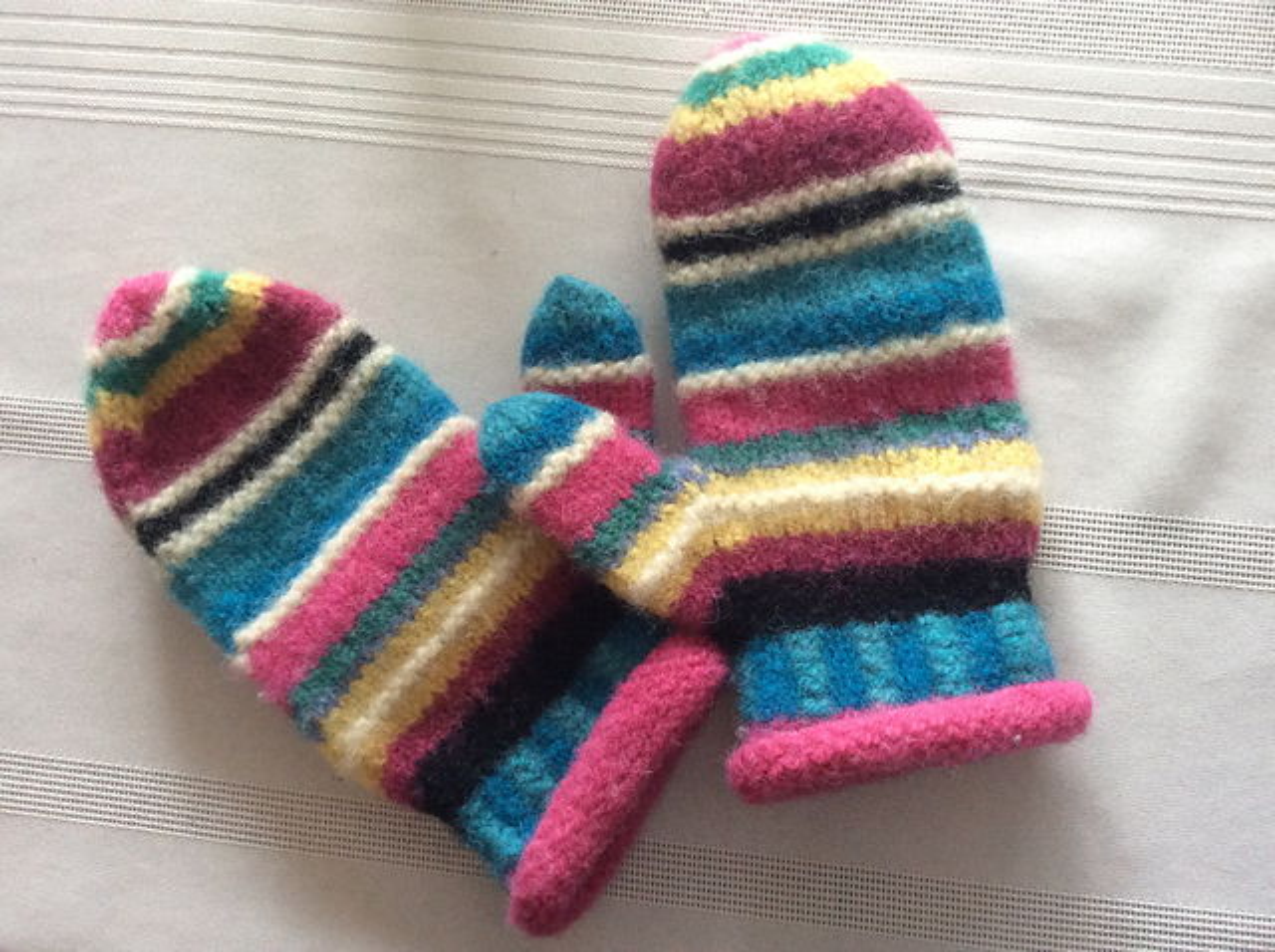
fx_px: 1177
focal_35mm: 32
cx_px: 638
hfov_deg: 56.9
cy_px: 476
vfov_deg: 44.1
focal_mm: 3.3
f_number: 2.4
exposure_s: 1/24
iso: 125
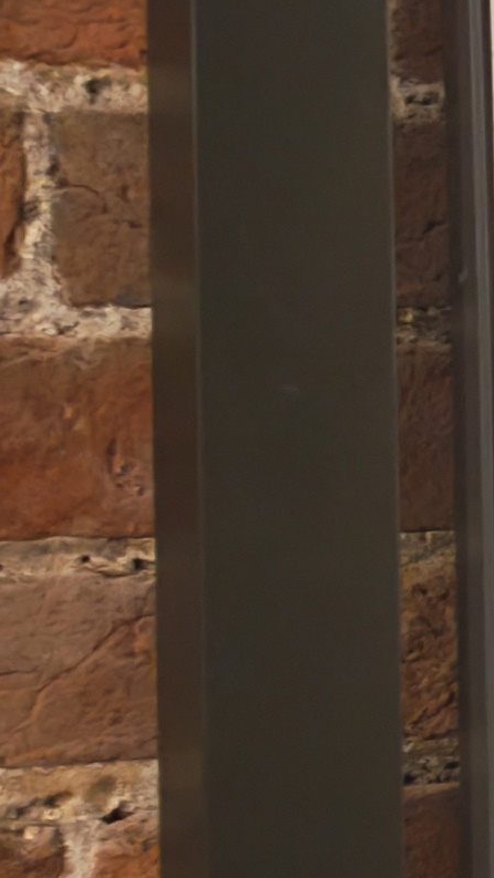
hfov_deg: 6.9
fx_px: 3144
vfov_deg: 15.9
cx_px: 2001
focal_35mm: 135
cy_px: 259
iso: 1600
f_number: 1.9
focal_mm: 6.12
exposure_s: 1/51
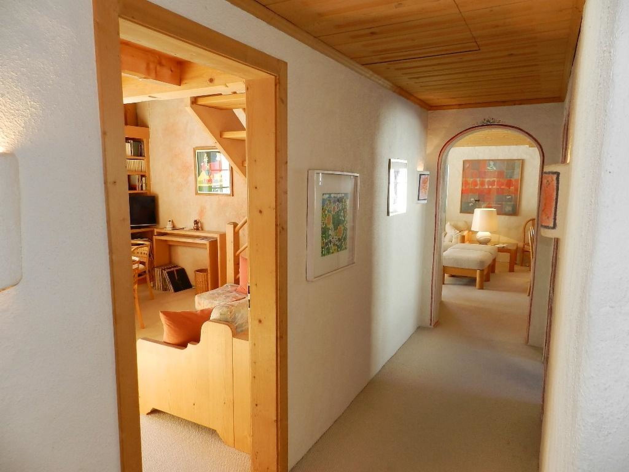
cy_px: 236
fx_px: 418
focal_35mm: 23
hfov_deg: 73.9
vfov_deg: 58.9
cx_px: 314
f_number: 3.4
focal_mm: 4
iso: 160
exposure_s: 1/50
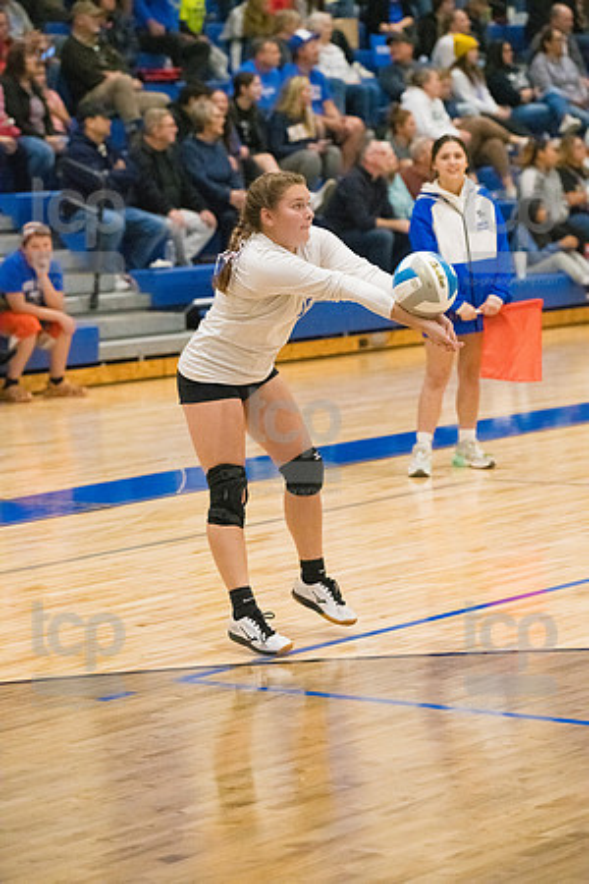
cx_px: 294
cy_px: 442
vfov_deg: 15.2
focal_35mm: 135
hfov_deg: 10.2
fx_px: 3313
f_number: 4.5
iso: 10000
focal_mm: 135
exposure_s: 1/1600
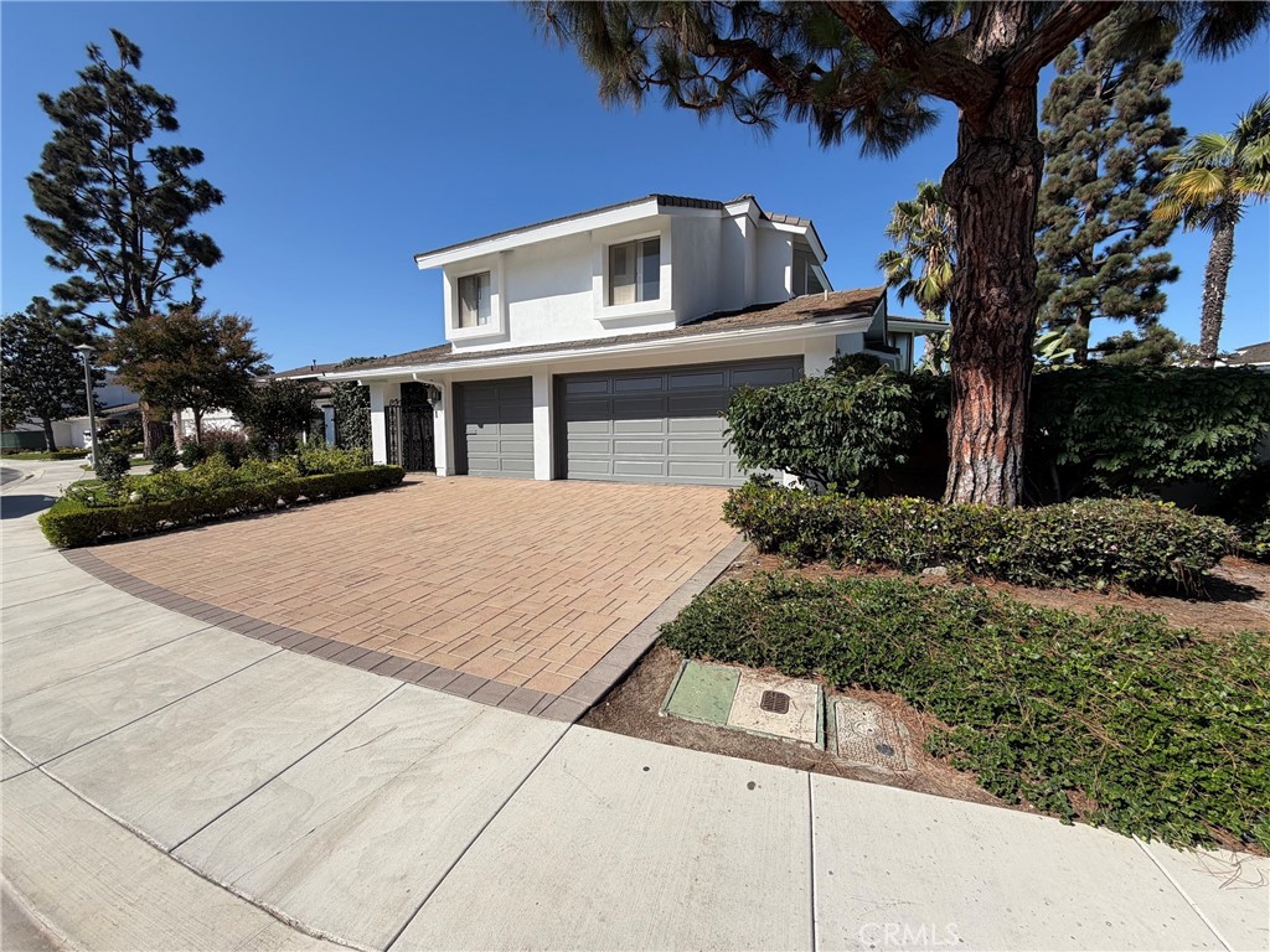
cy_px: 476
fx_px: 514
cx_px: 635
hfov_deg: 102.1
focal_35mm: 14
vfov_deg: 85.7
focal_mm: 2.22
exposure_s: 1/901
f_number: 2.2
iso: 20
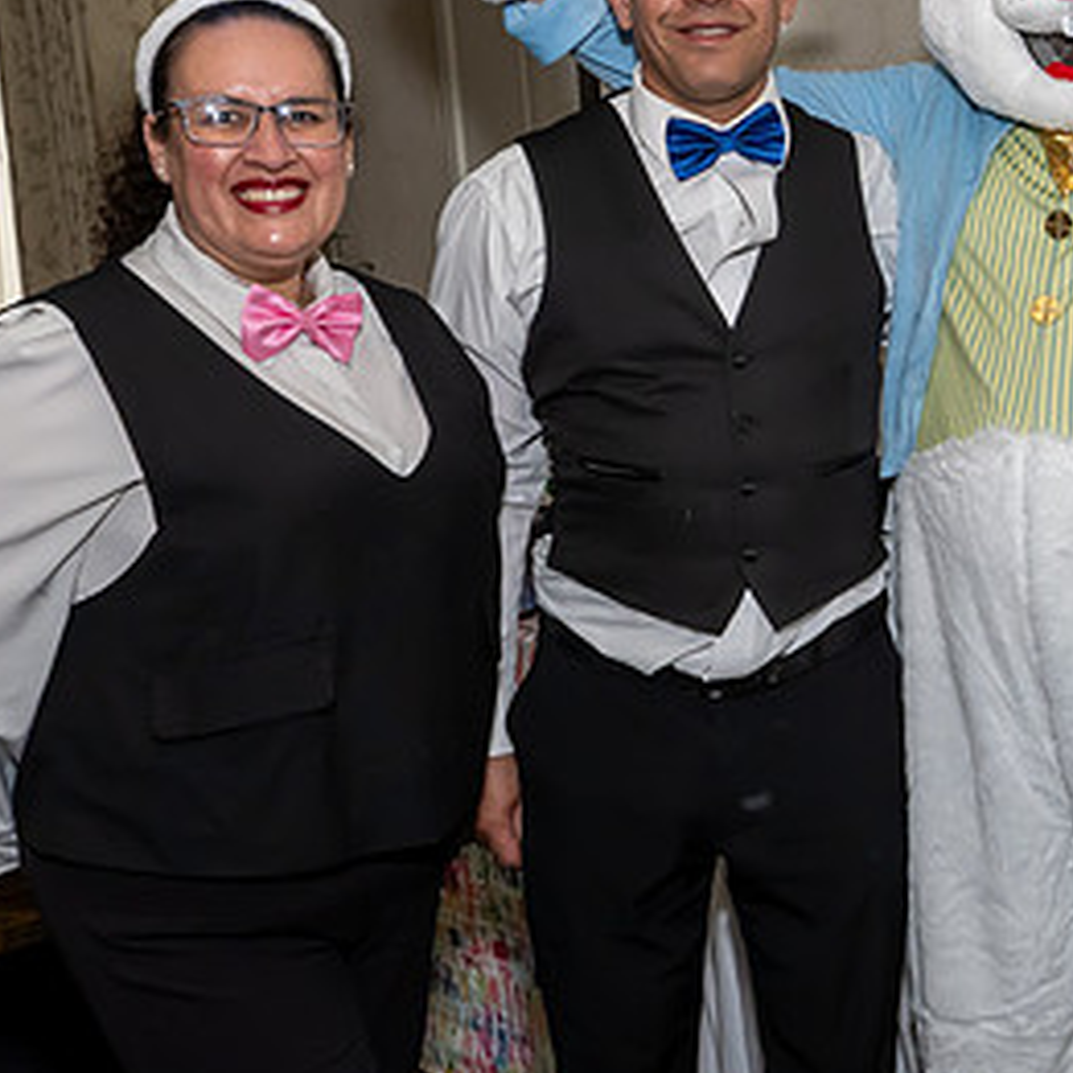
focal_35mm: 55
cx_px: 1174
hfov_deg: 28.3
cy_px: 399
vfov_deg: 30.9
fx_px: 1929
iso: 640
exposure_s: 1/250
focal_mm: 17
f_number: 8
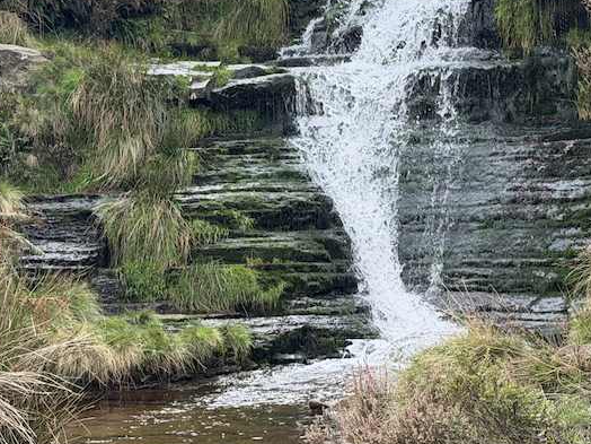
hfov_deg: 17.9
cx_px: 227
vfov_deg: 13.4
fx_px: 1878
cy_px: 131
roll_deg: +2.0
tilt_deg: +1.7
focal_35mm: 110
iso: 100
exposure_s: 1/195
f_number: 1.78
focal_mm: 6.76
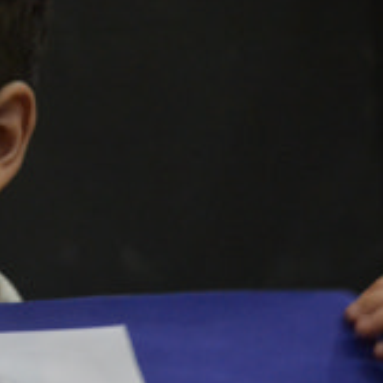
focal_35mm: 530
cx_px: -149
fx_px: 6638
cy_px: 273
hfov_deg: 3.3
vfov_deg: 3.3
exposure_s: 1/20
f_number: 5.6
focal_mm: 135
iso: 3200
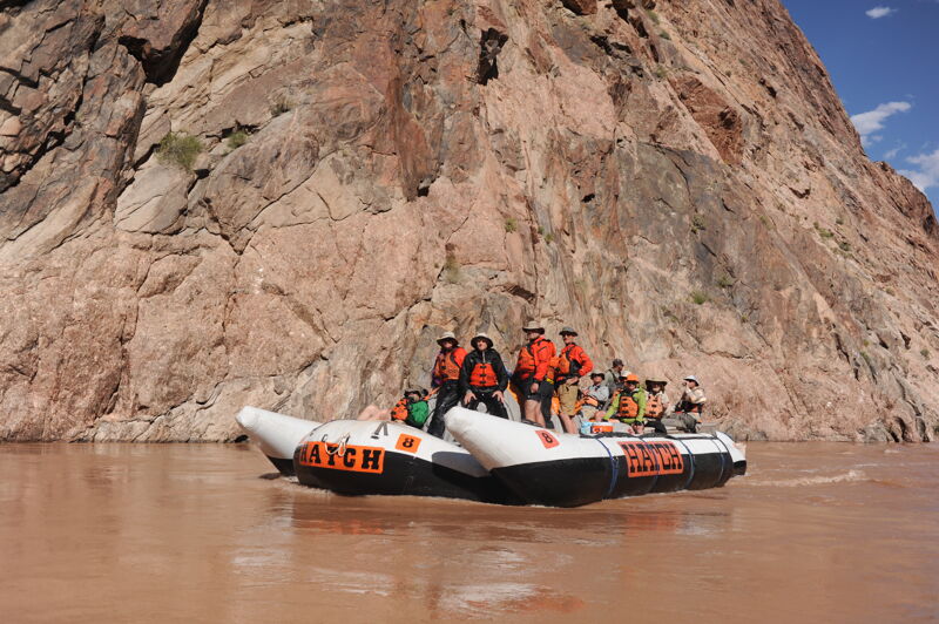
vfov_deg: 37.8
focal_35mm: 35
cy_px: 312
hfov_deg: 54.5
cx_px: 470
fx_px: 912
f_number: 4
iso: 200
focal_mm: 35
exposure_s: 1/4000
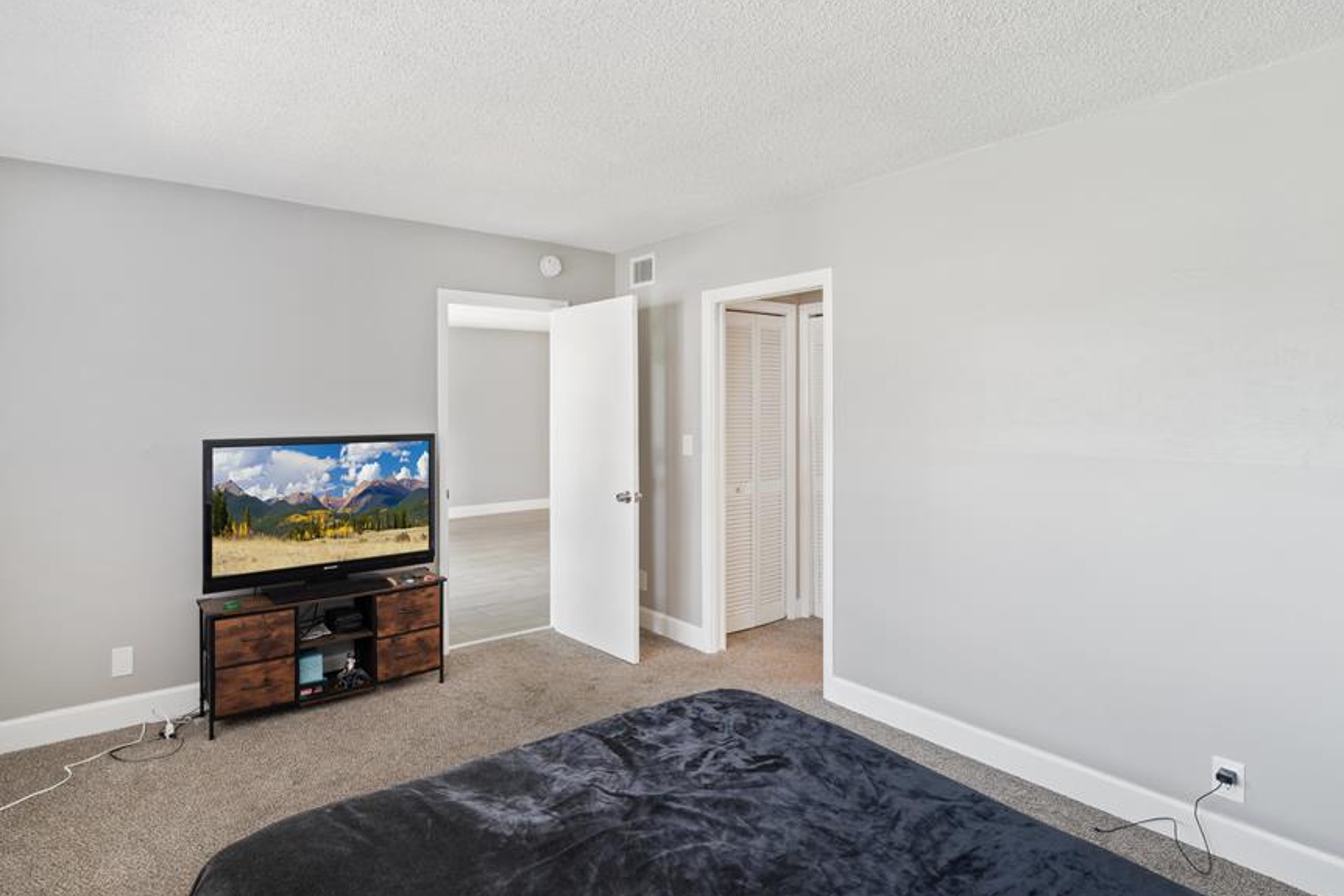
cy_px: 424
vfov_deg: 64.5
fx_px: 709
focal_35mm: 19
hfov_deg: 86.6
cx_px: 599
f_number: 9
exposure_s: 2
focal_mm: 16
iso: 100
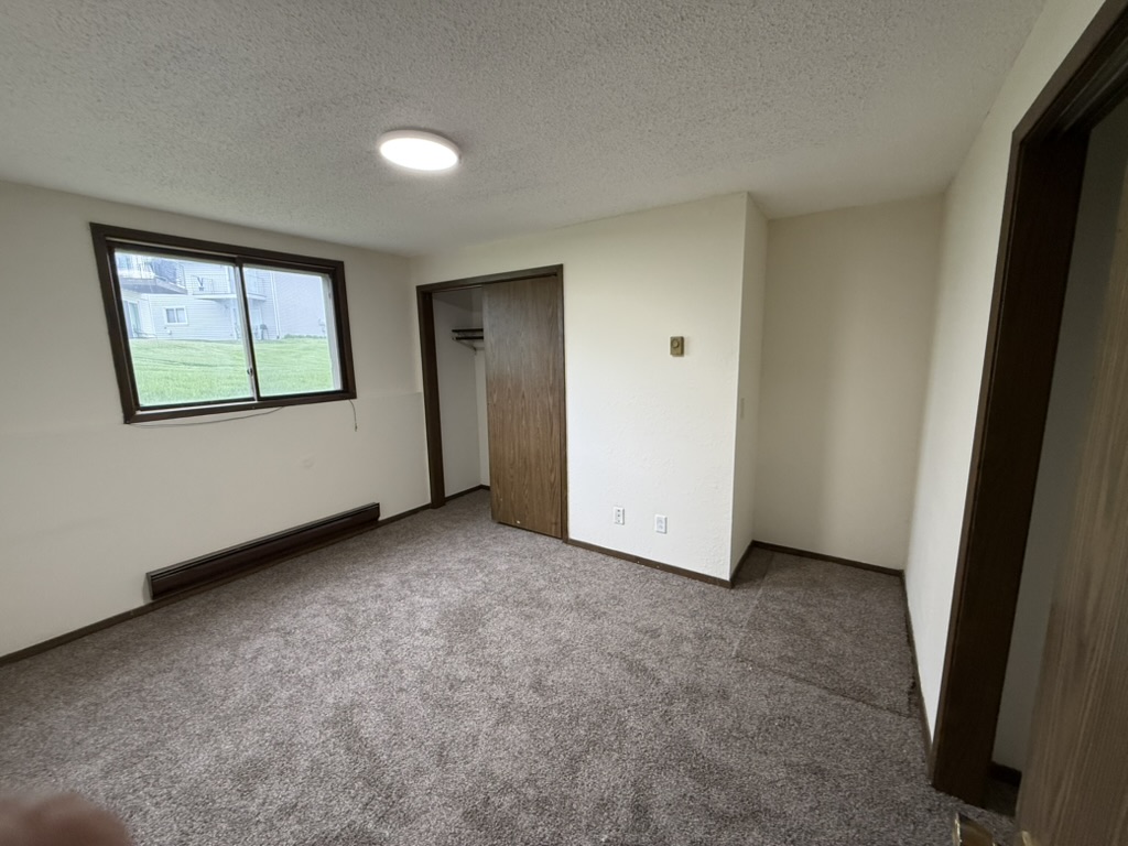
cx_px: 564
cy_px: 423
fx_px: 456
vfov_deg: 85.7
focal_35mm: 14
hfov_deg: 102.1
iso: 320
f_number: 2.2
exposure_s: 1/120
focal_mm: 2.22
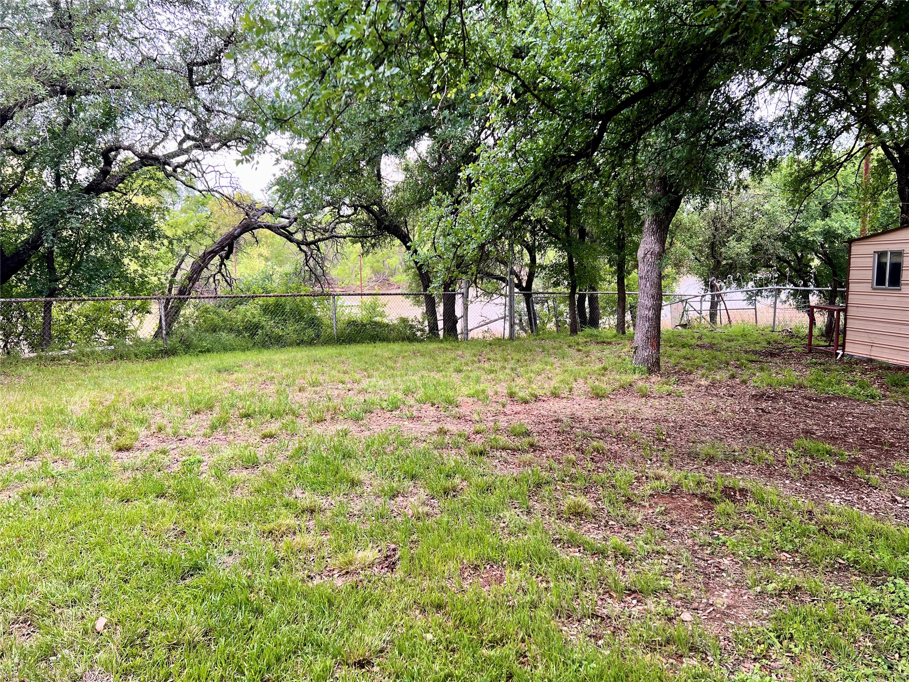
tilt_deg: -8.6
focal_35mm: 26
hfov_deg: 67.3
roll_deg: +0.6
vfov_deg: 53.1
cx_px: 454
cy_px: 341
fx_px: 683
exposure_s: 1/155
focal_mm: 5.7
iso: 40
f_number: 1.5
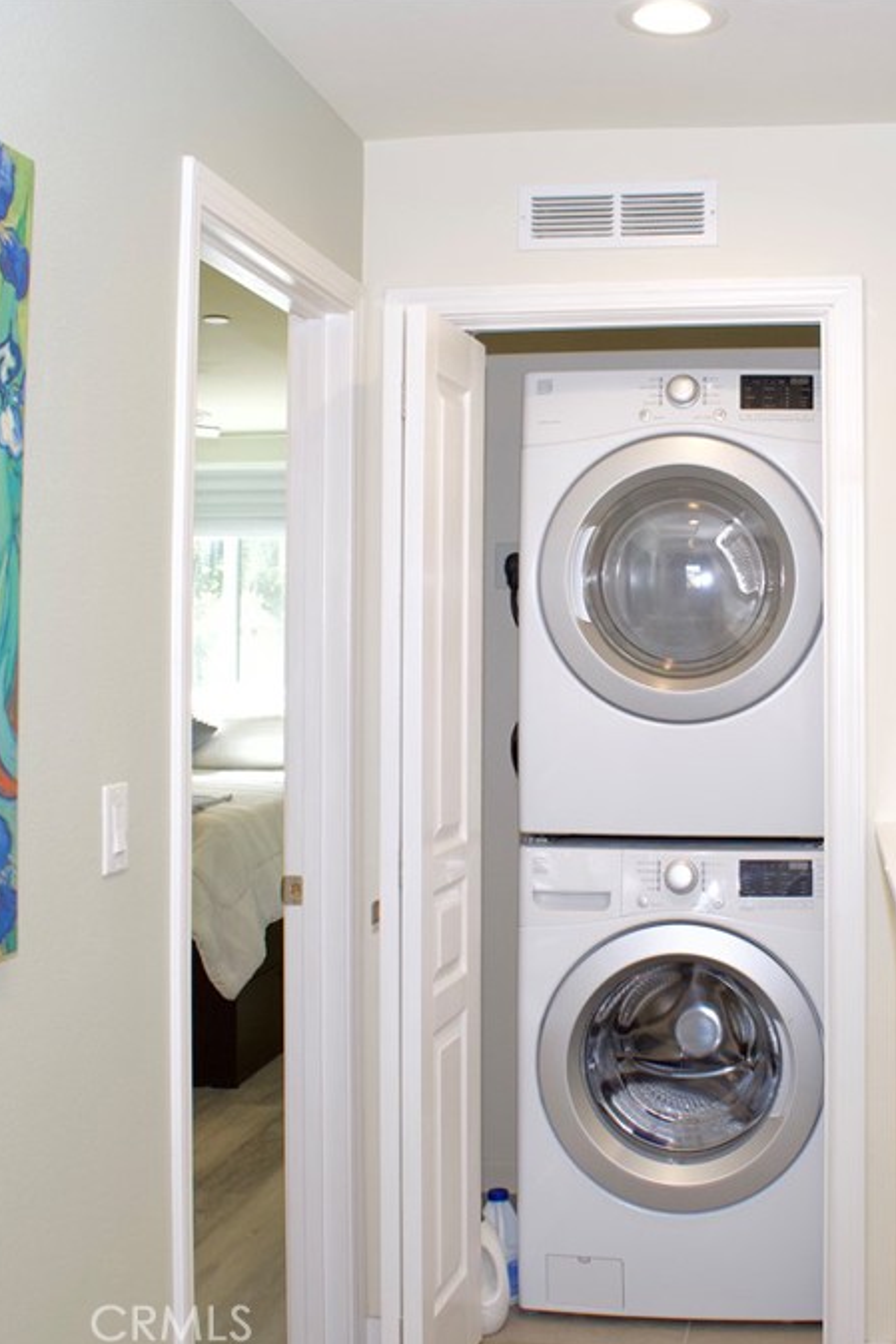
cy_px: 672
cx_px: 657
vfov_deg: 47.4
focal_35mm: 41
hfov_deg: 32.1
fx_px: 1531
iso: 800
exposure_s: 1/60
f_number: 8
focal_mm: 18
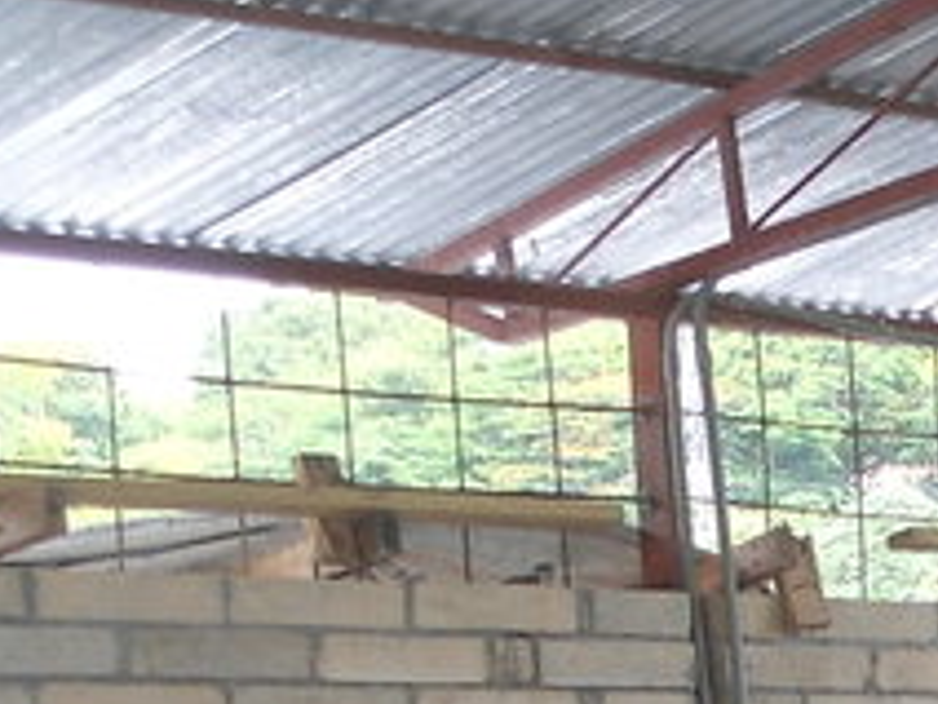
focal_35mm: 179
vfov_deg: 8.0
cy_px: 1226
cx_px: 2217
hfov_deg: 9.8
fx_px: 4850
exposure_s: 1/60
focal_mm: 6.7
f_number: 3.2
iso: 80
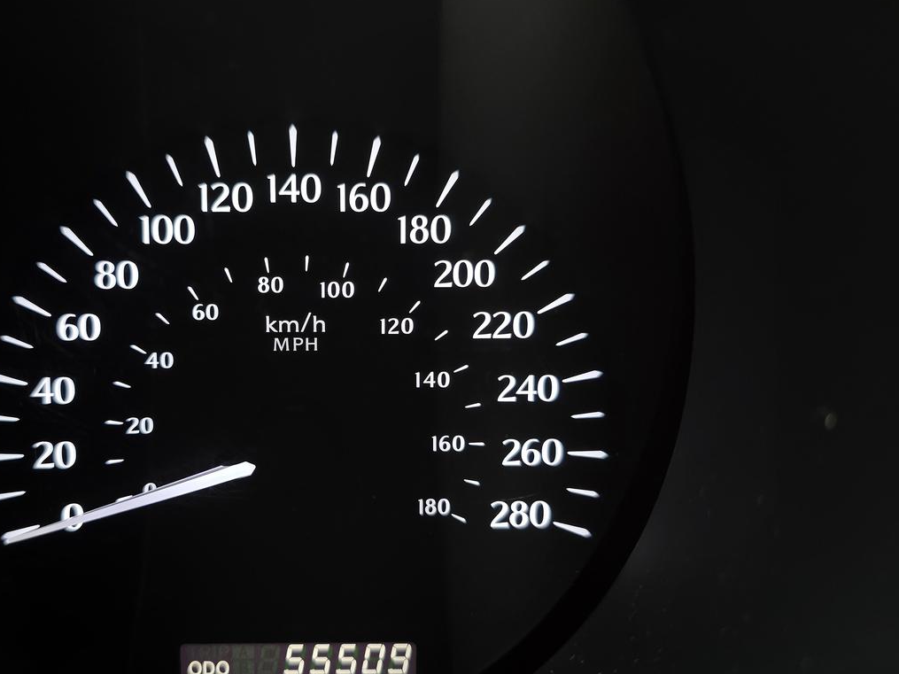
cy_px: 348
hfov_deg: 60.9
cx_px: 342
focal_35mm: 29
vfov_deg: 48.2
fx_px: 753
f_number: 1.7
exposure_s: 1/100
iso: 250
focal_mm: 6.3
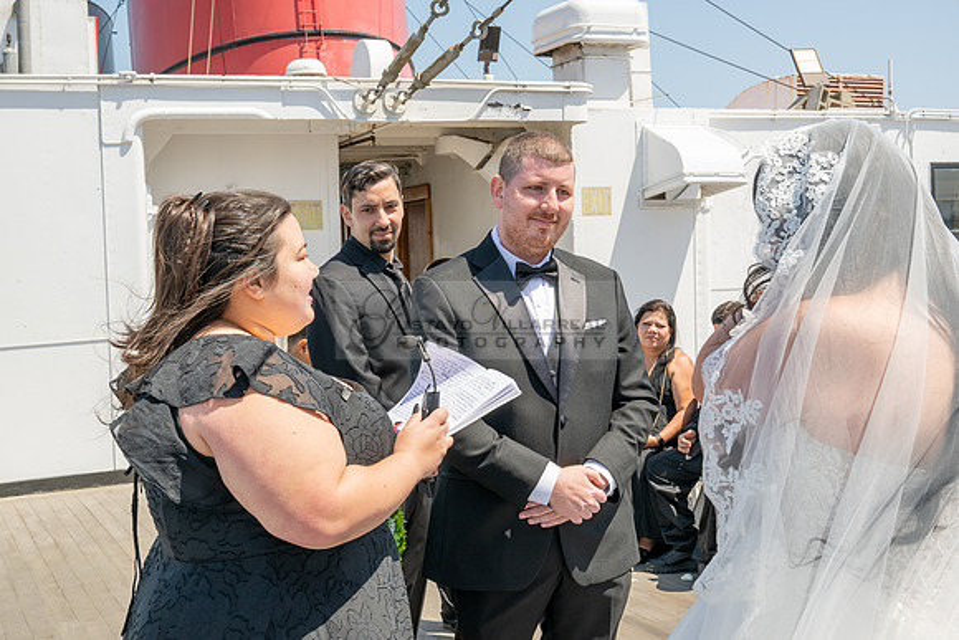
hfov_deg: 43.6
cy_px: 320
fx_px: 1199
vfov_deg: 29.9
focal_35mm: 45
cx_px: 480
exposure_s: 1/200
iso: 200
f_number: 11
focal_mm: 45
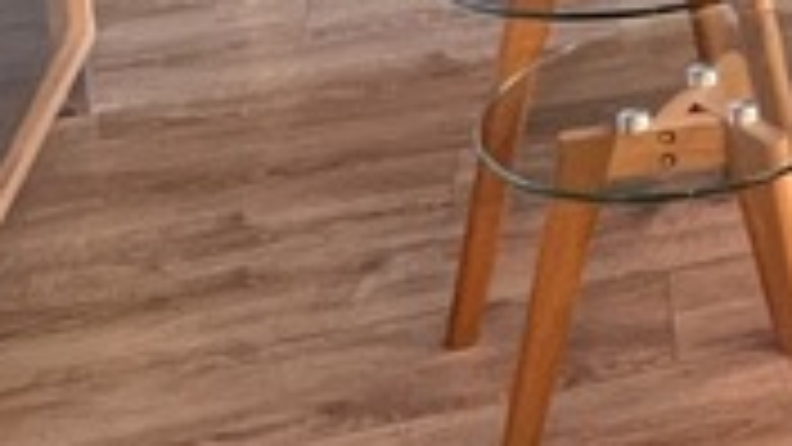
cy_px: -527
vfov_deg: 11.4
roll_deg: +0.0
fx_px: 1953
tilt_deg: -9.9
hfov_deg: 18.8
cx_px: 1339
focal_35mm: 93
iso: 500
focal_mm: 1.57
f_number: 1.8
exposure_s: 1/50
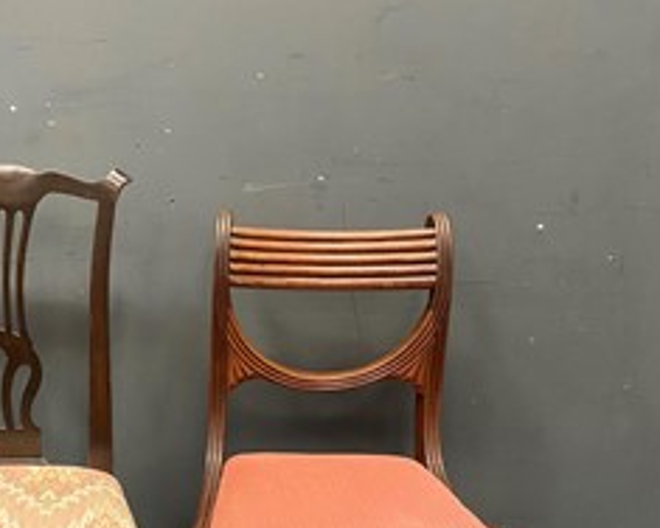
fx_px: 1055
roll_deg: -0.2
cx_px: 161
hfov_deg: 34.0
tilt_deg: -19.4
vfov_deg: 27.3
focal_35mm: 54
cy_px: 455
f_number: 1.8
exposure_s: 1/50
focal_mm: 4.25
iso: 200
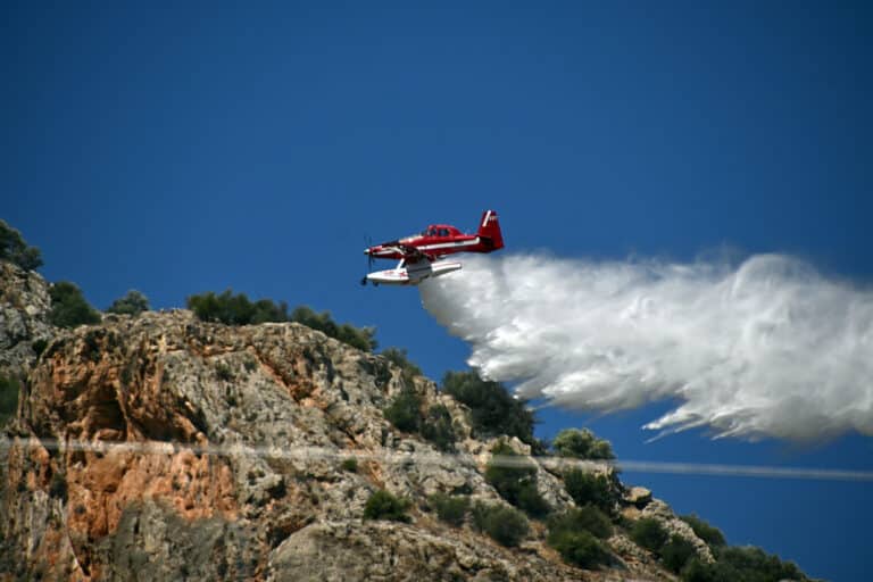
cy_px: 291
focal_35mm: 345
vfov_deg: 4.0
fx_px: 8366
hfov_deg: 6.0
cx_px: 436
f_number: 6.3
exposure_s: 1/2000
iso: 125
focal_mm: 230
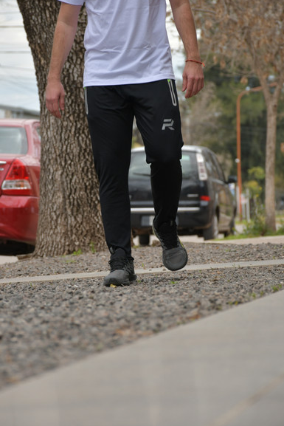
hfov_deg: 7.1
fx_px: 2282
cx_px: 128
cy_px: 197
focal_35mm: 193
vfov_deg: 10.7
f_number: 5.6
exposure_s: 1/160
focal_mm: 116
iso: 125
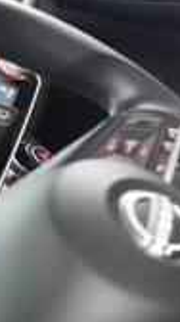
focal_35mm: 68
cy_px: 31
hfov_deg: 10.3
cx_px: 588
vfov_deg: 29.7
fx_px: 579
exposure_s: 1/30
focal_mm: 17
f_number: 2.8
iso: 12800
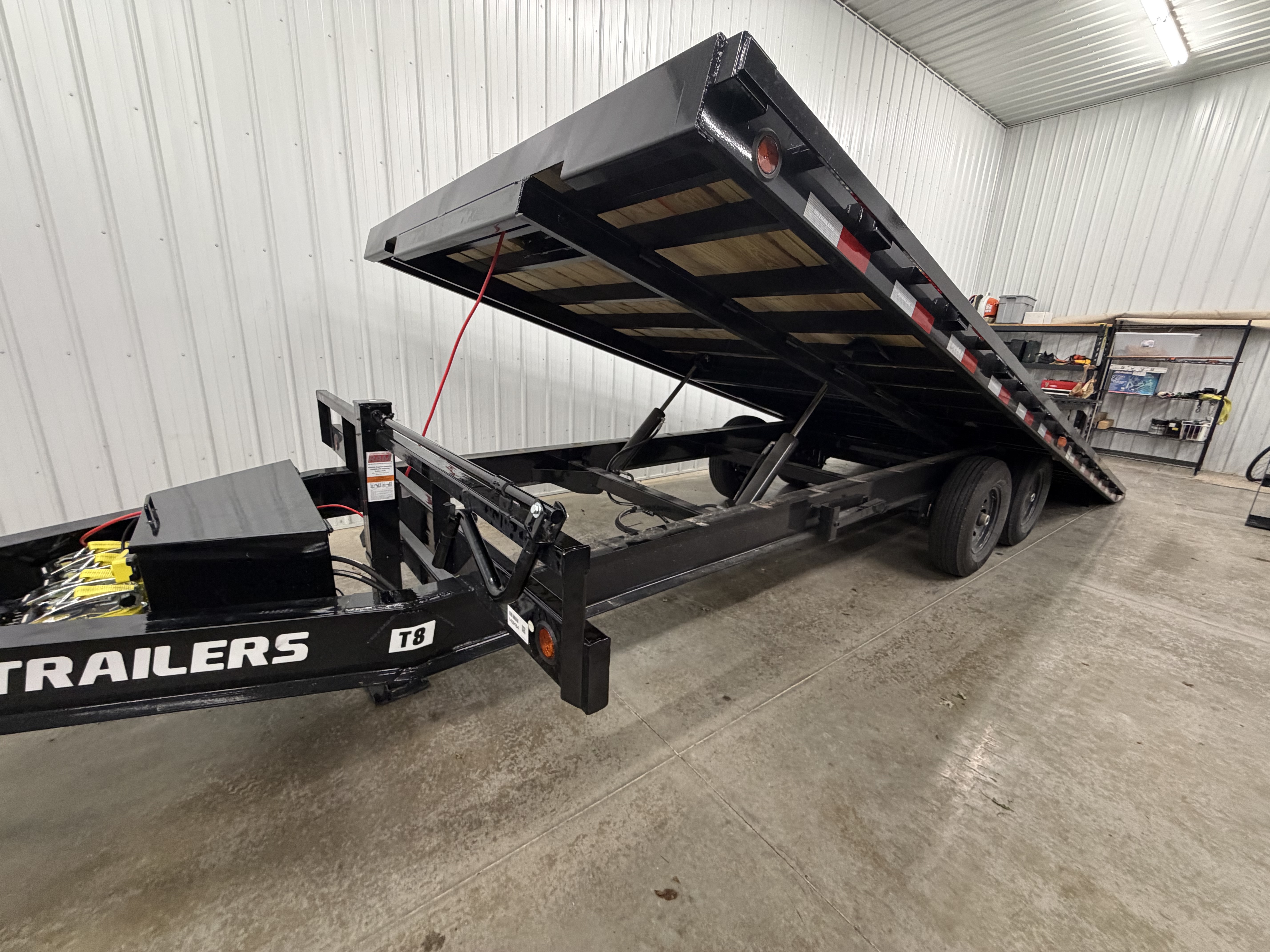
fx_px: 514
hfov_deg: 102.1
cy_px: 476
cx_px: 635
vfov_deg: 85.7
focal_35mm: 14
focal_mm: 2.22
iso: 400
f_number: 2.2
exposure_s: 1/60
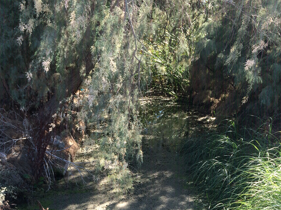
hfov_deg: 41.2
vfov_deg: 29.2
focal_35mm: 46
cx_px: 130
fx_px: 373
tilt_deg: -29.4
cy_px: 216
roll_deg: +3.1
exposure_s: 1/285
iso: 32
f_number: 2.2
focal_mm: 4.15
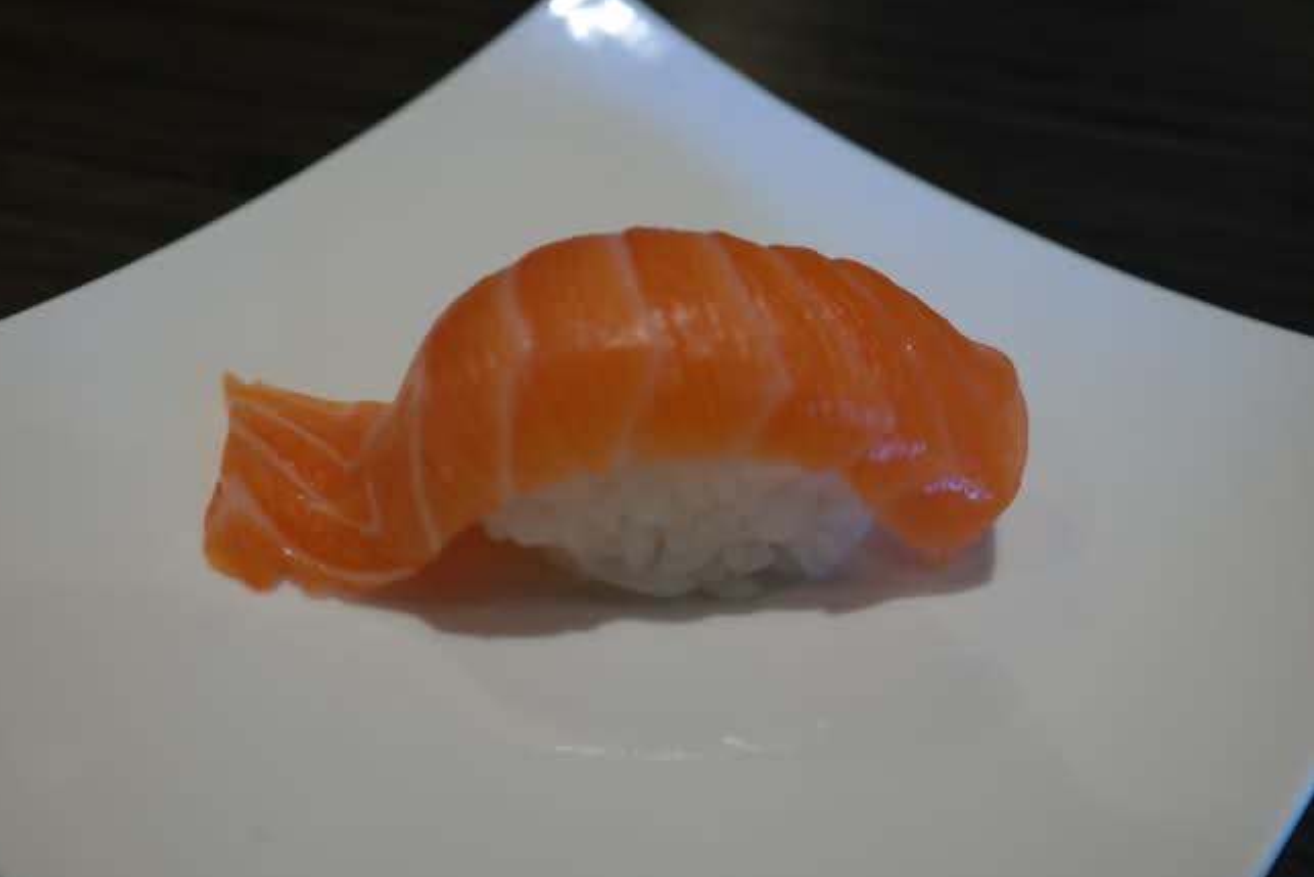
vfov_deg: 34.2
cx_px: 642
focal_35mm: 39
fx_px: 1424
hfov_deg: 49.5
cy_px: 442
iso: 200
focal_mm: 25
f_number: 4
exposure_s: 1/50
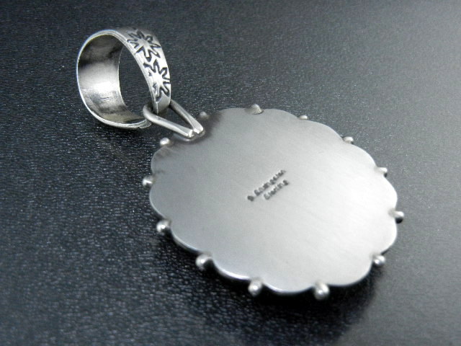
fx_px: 693
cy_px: 173
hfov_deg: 36.8
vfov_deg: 28.0
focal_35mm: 52
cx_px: 230
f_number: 7.8
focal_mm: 9.3
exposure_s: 1/30
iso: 800
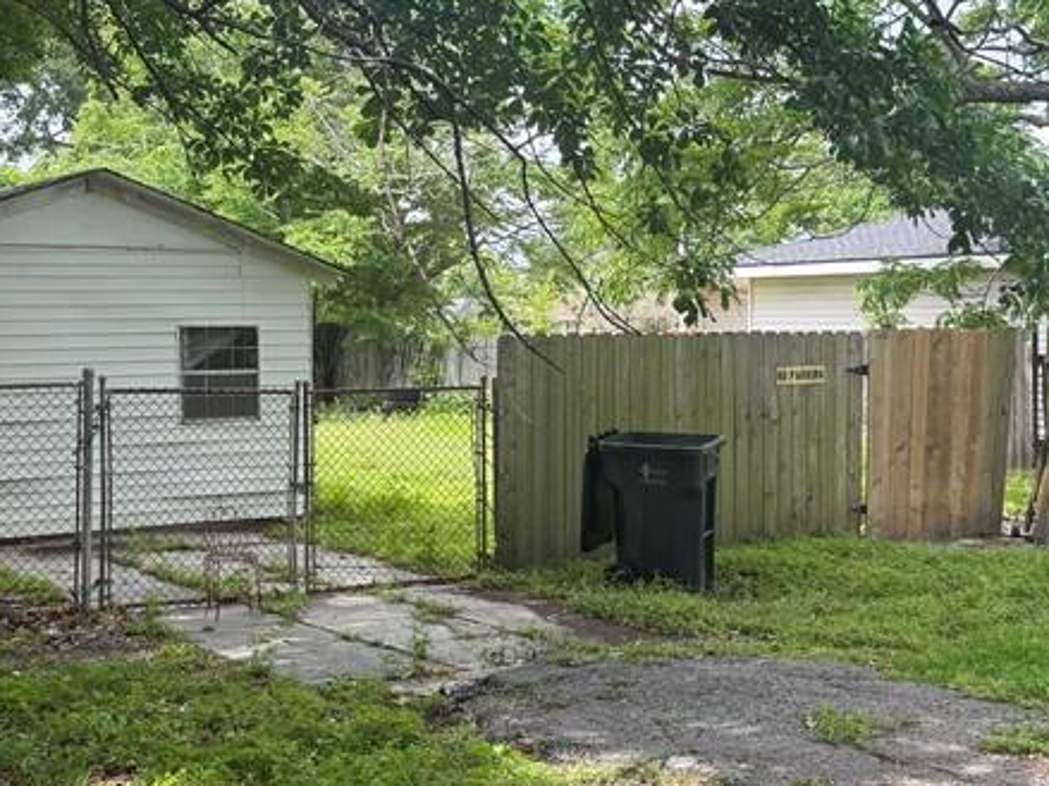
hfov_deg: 34.3
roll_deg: -0.4
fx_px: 1697
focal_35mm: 56
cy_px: 397
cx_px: 471
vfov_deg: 26.1
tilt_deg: +0.0
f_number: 1.78
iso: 100
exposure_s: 1/909
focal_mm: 6.76
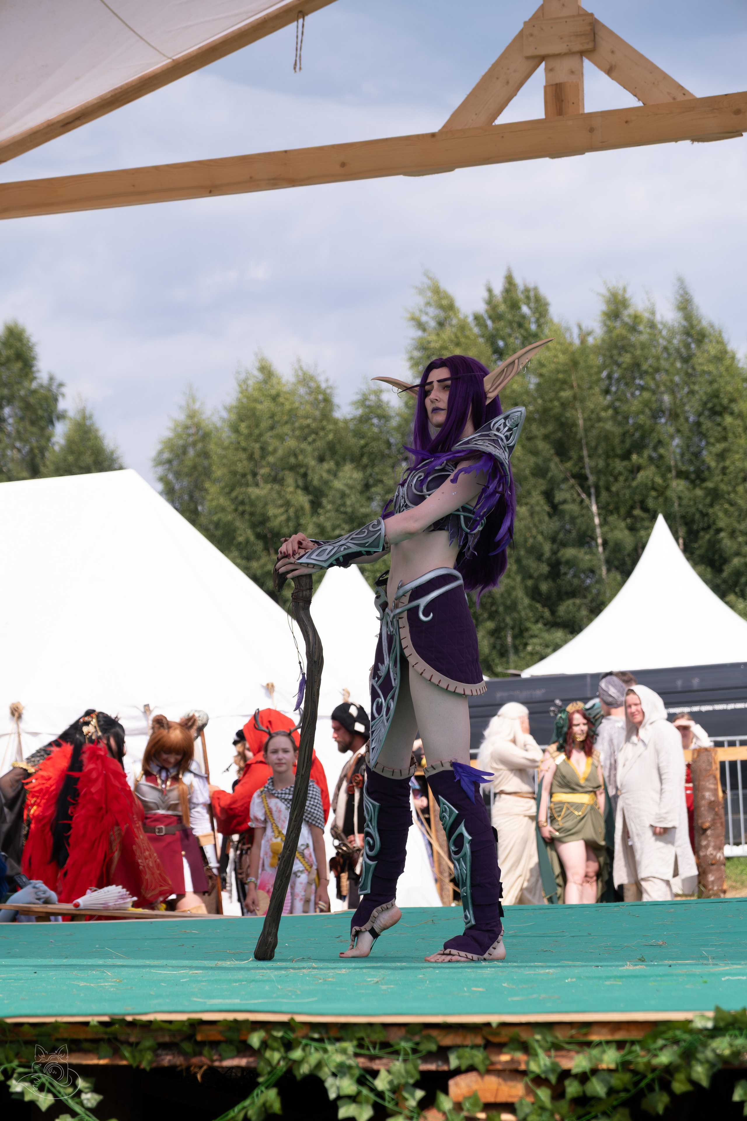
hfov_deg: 16.5
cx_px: 374
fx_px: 2583
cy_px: 560
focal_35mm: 83
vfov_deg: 24.5
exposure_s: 1/1250
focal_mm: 55
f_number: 4
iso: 160
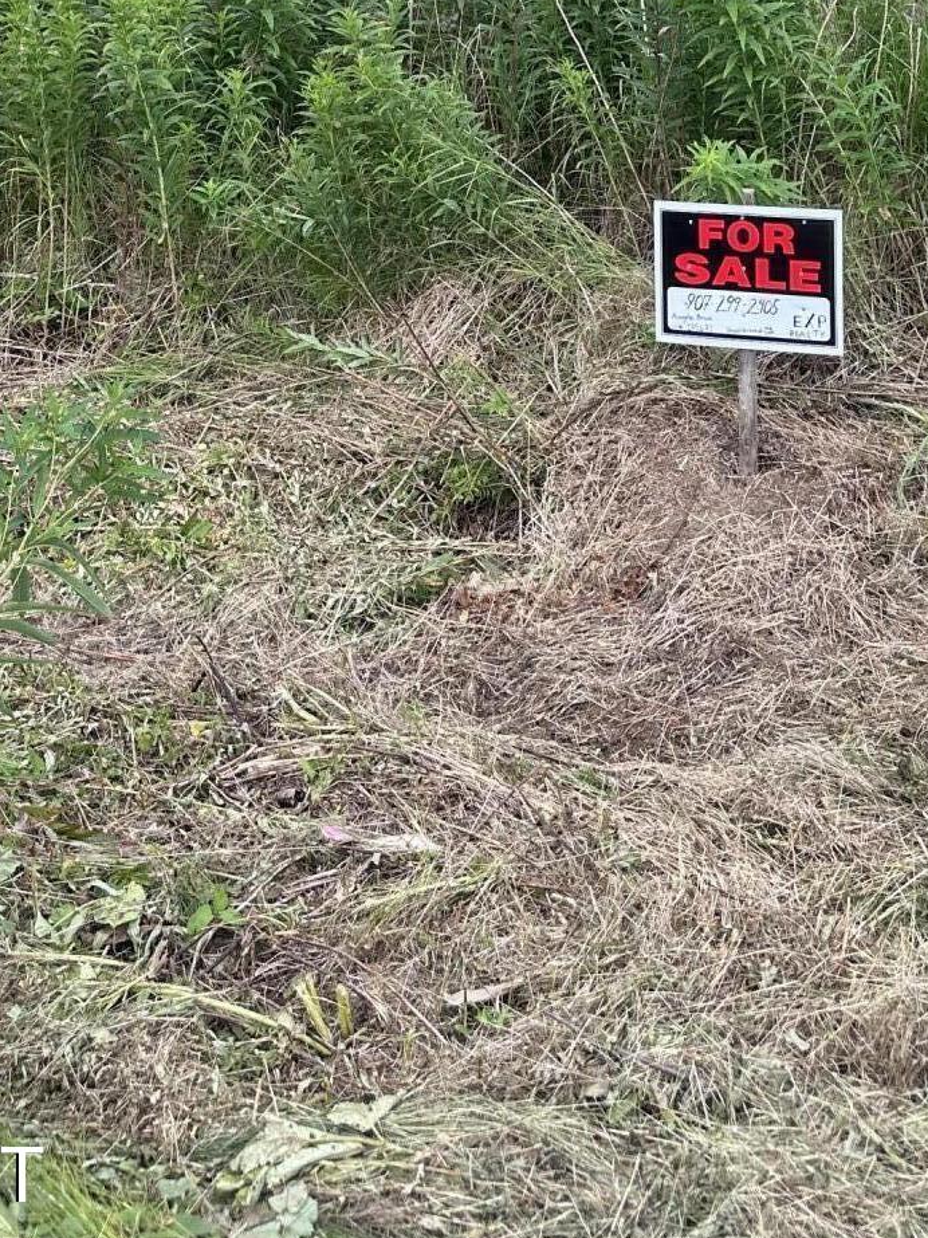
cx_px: 359
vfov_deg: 33.2
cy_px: -43
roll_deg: -1.0
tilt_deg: -3.8
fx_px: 1859
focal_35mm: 52
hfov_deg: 27.9
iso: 80
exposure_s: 1/857
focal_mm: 6.86
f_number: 1.78
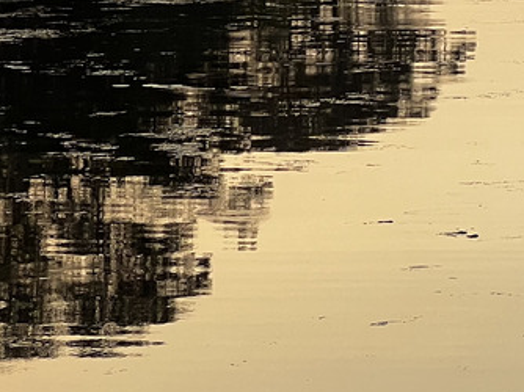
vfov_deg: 5.3
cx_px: 828
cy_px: -260
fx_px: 4190
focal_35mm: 277
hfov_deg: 7.0
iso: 32
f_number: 2.8
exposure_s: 1/995
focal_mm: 9
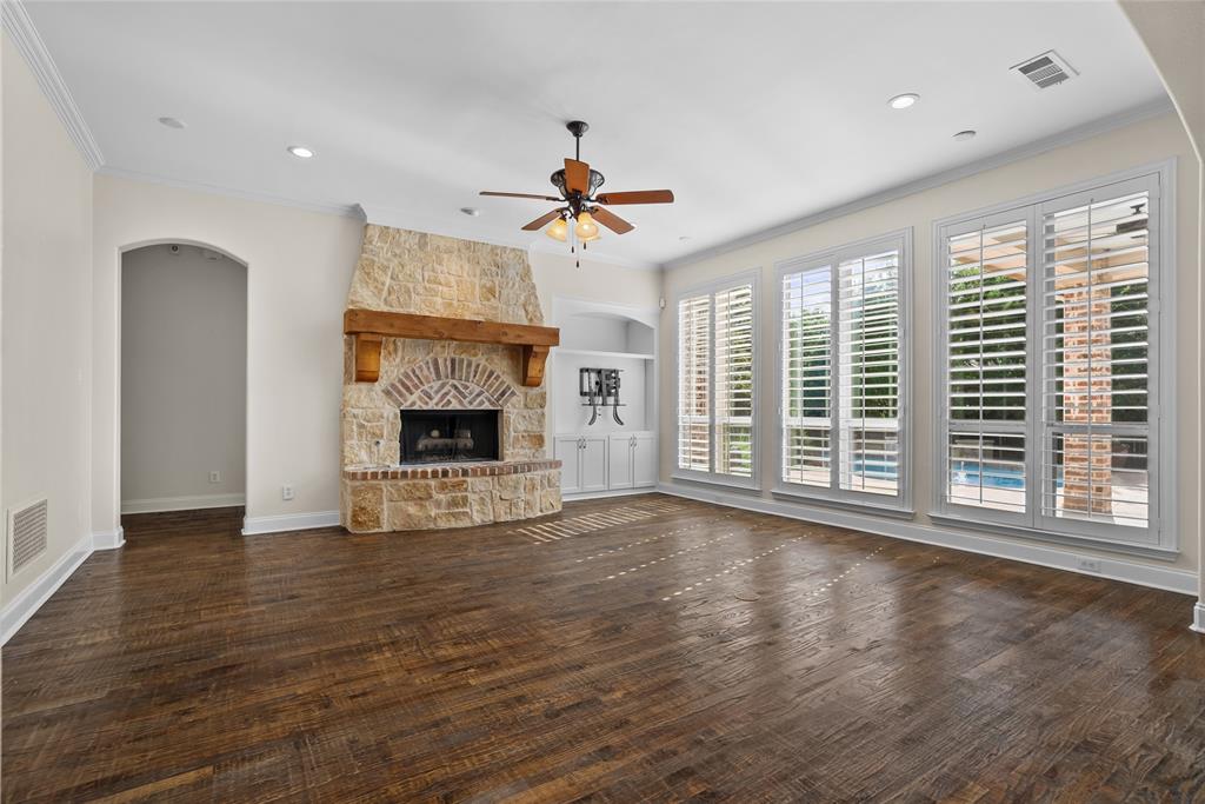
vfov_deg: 73.8
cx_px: 602
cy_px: 402
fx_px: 536
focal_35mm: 16
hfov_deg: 96.7
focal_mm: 16
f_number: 8
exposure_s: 1/10
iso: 640
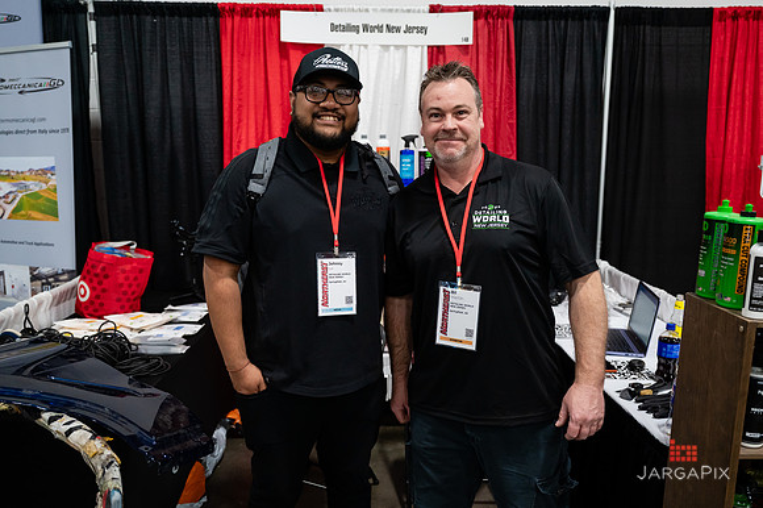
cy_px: 251
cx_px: 381
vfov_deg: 45.1
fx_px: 612
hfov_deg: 63.9
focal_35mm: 29
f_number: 3.2
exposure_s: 1/200
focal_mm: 28
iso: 2500
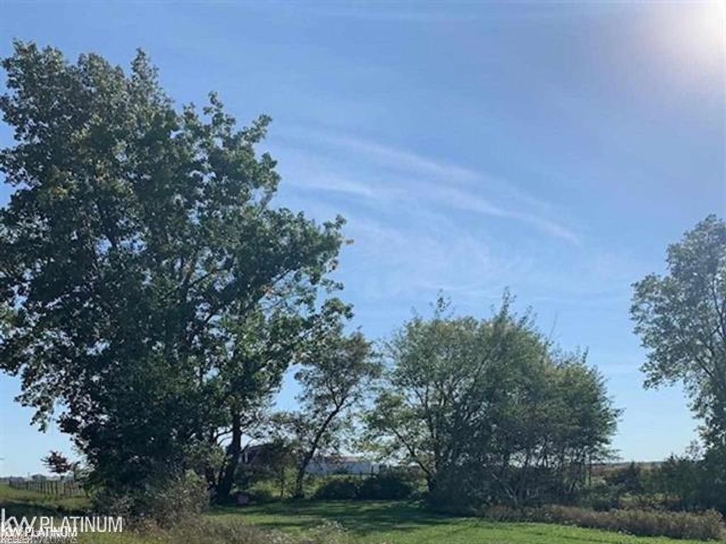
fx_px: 545
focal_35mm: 26
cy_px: 272
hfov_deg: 67.3
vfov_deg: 53.1
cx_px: 363
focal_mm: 4.25
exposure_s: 1/3788
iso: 25
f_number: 1.8
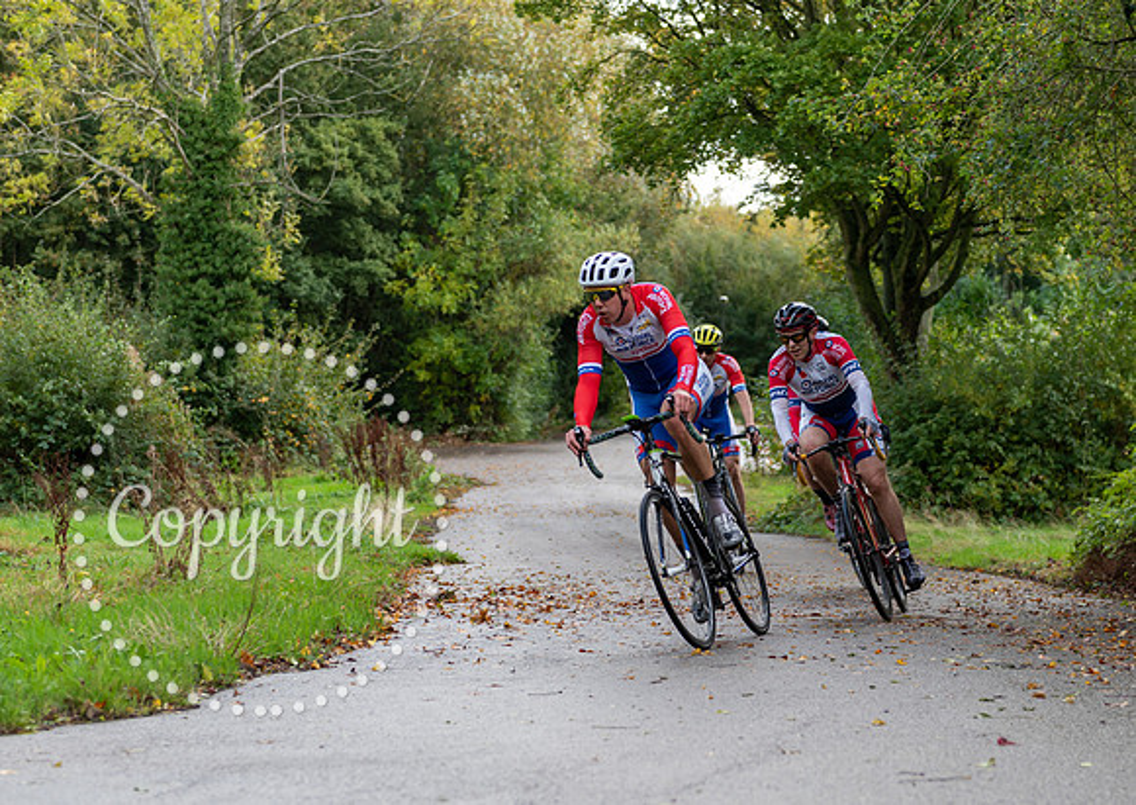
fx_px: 2626
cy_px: 381
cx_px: 618
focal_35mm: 82
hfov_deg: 24.4
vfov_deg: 17.4
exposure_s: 1/400
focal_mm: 62
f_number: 3.2
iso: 200
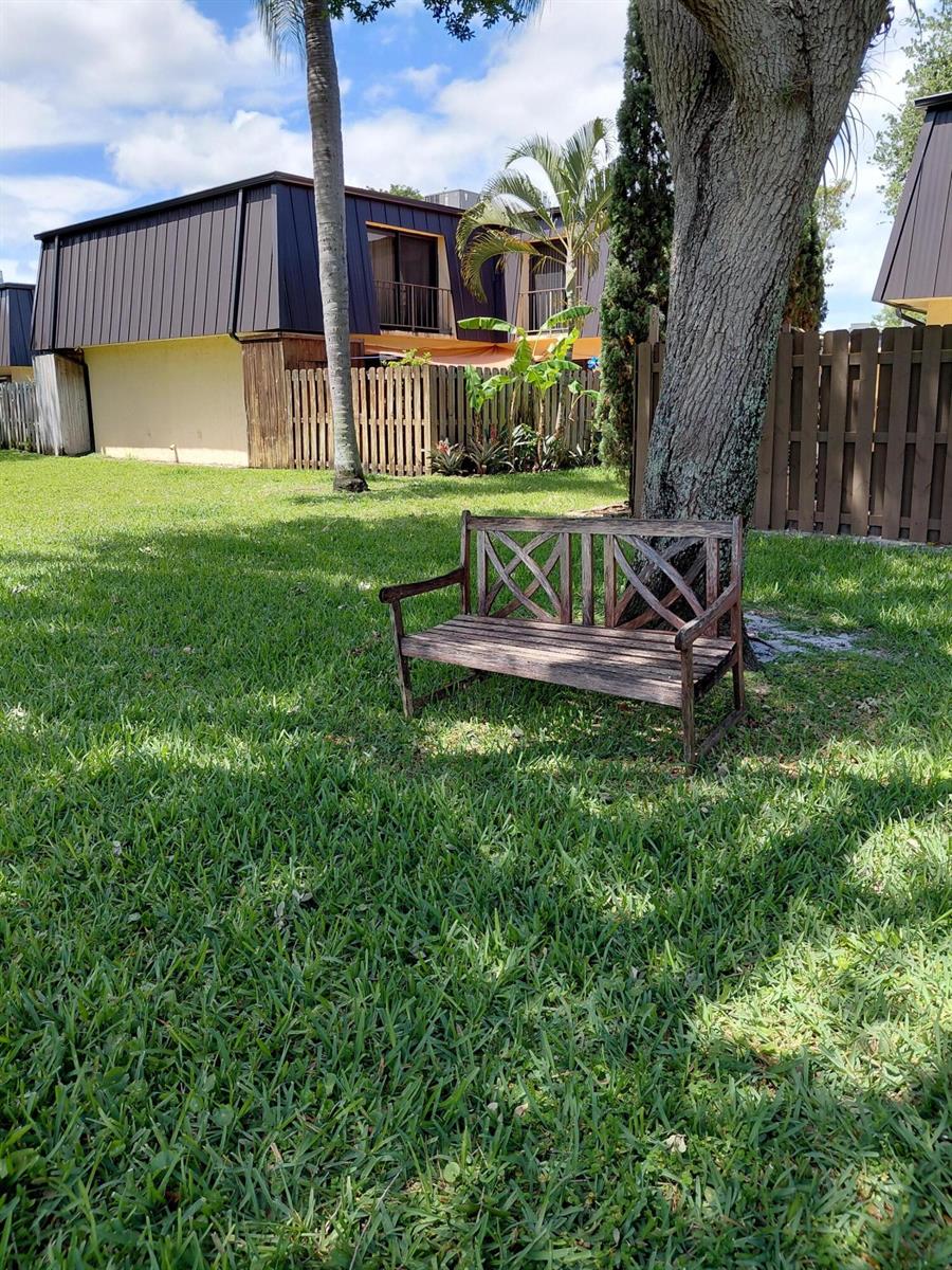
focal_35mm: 25
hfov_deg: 54.9
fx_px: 917
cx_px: 476
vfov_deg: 69.4
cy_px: 635
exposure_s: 1/653
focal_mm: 4.69
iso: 50
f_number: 1.8
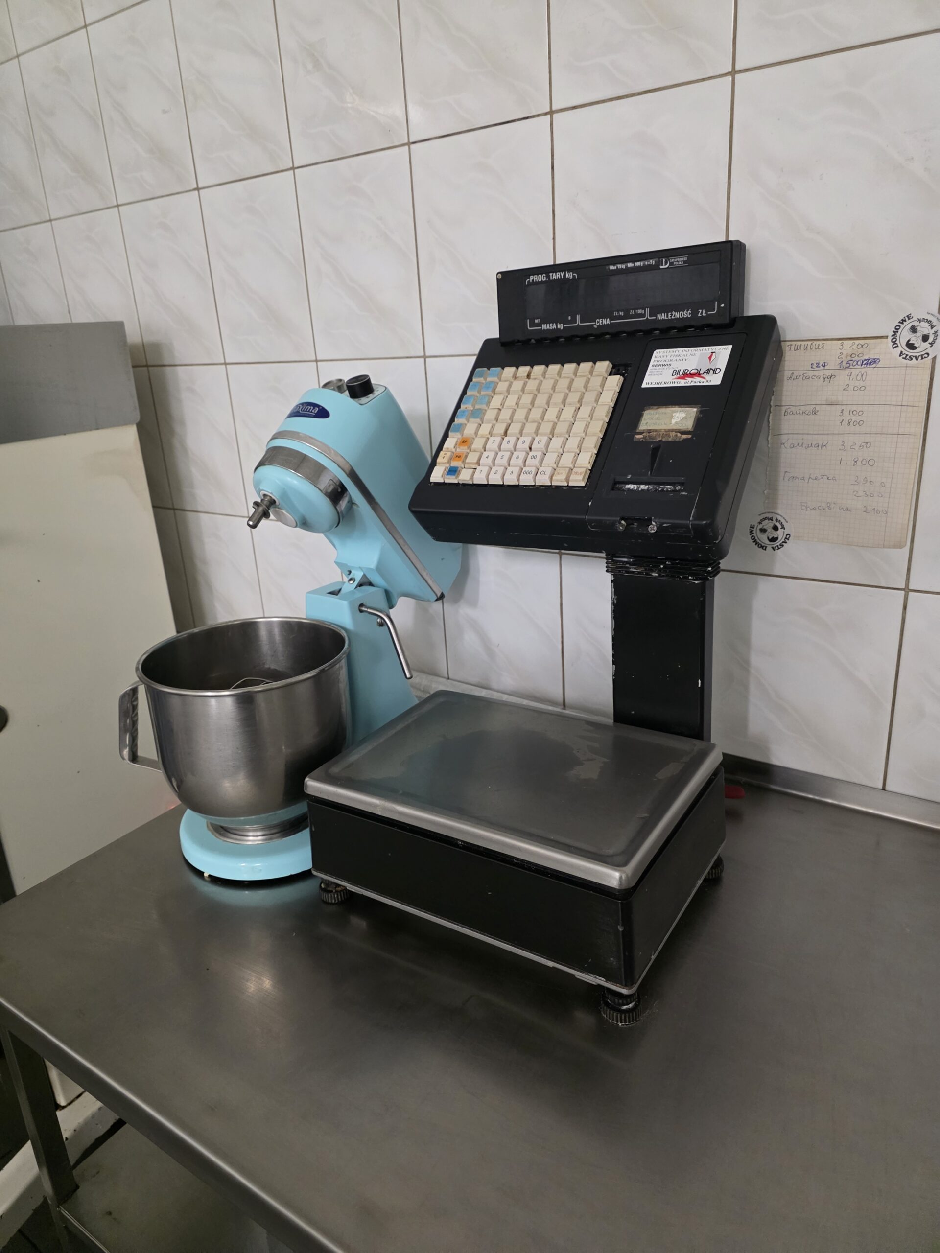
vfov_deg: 73.9
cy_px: 626
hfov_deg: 58.9
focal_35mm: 23
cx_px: 470
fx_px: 833
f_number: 1.7
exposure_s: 1/100
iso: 1600
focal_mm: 6.3
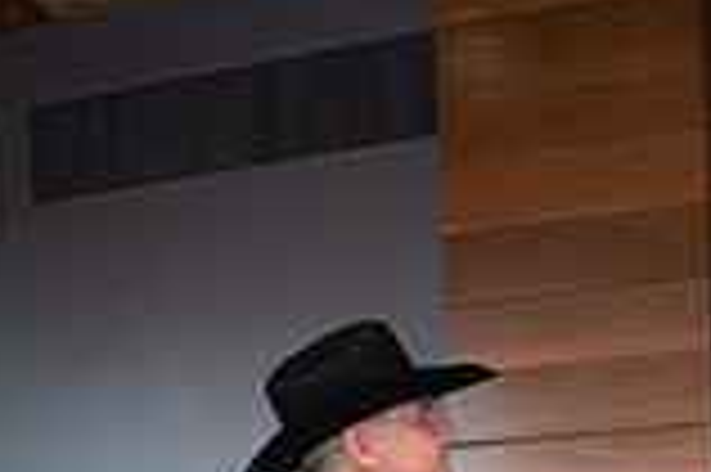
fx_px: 1736
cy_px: 823
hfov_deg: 21.1
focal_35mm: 88
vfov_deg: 13.9
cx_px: 909
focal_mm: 24
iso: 1250
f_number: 4.5
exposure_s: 1/160
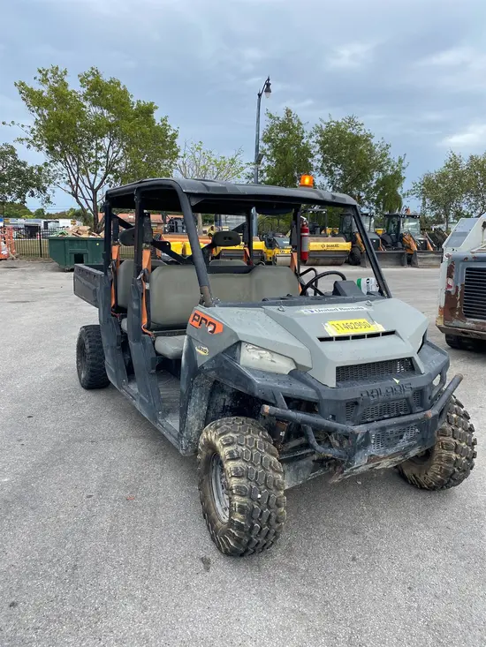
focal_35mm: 26
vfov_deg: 67.3
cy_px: 324
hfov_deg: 53.1
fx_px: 487
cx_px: 243
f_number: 1.8
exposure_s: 1/1082
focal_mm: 4.25
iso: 32
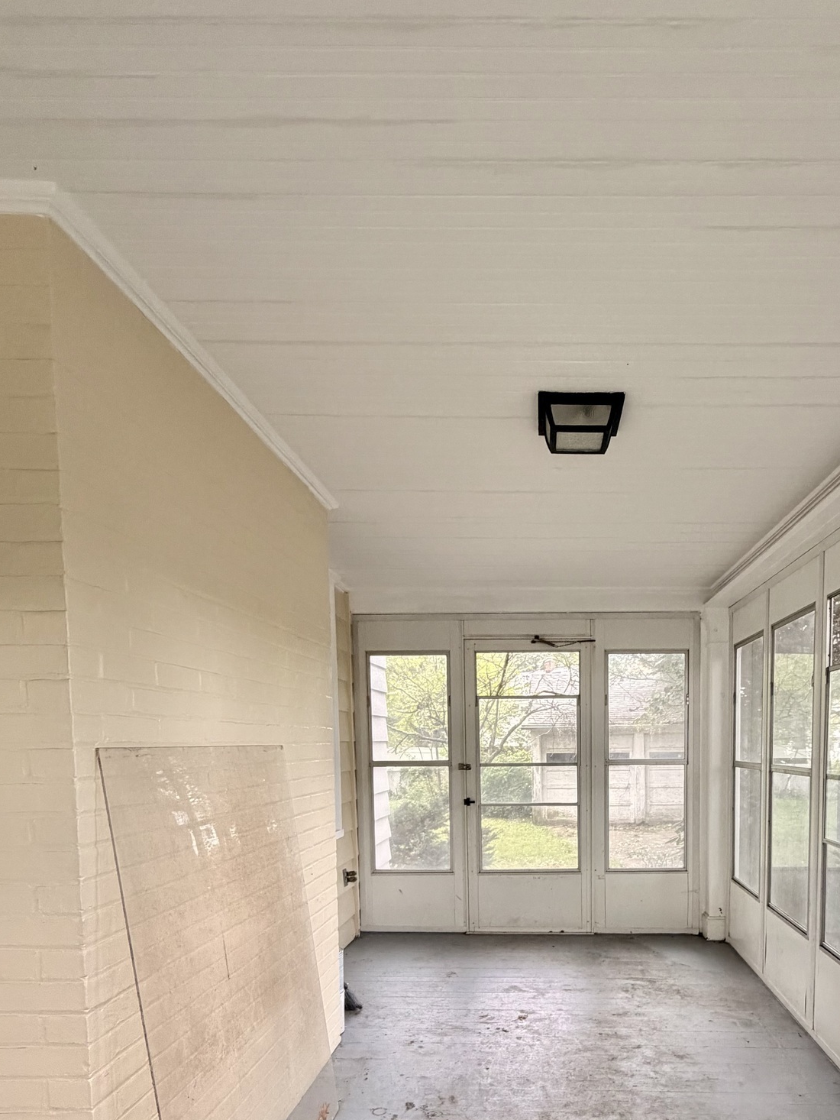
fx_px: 712
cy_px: 794
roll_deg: -0.1
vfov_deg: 72.7
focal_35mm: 22
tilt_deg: -4.4
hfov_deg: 59.8
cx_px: 552
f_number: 2.2
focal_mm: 2.22
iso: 250
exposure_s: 1/121
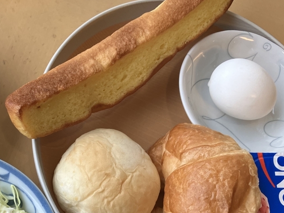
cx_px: 89
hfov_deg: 34.0
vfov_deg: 25.4
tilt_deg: -70.2
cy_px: 188
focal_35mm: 56
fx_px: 459
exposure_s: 1/120
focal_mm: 3.99
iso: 80
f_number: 1.8
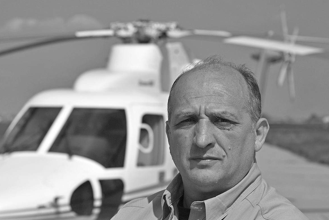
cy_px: 147
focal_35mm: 103
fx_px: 942
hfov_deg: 19.8
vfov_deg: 13.3
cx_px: 134
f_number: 5
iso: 100
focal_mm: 50
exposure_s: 1/6400
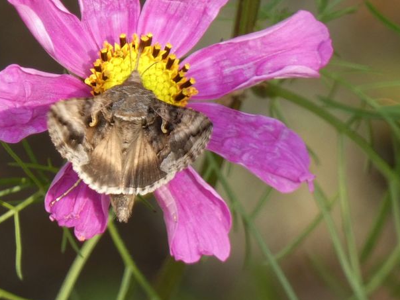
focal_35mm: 775
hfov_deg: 2.6
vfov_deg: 1.9
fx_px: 8955
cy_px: 95
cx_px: 146
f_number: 5.6
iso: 160
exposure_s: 1/100
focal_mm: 98.3
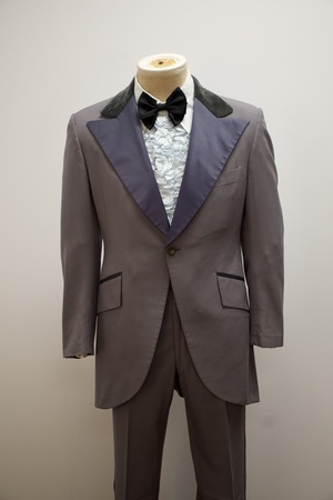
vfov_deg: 41.1
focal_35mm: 48
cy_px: 250
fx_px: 666
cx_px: 166
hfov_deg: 28.1
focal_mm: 32
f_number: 4
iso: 1600
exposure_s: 1/160
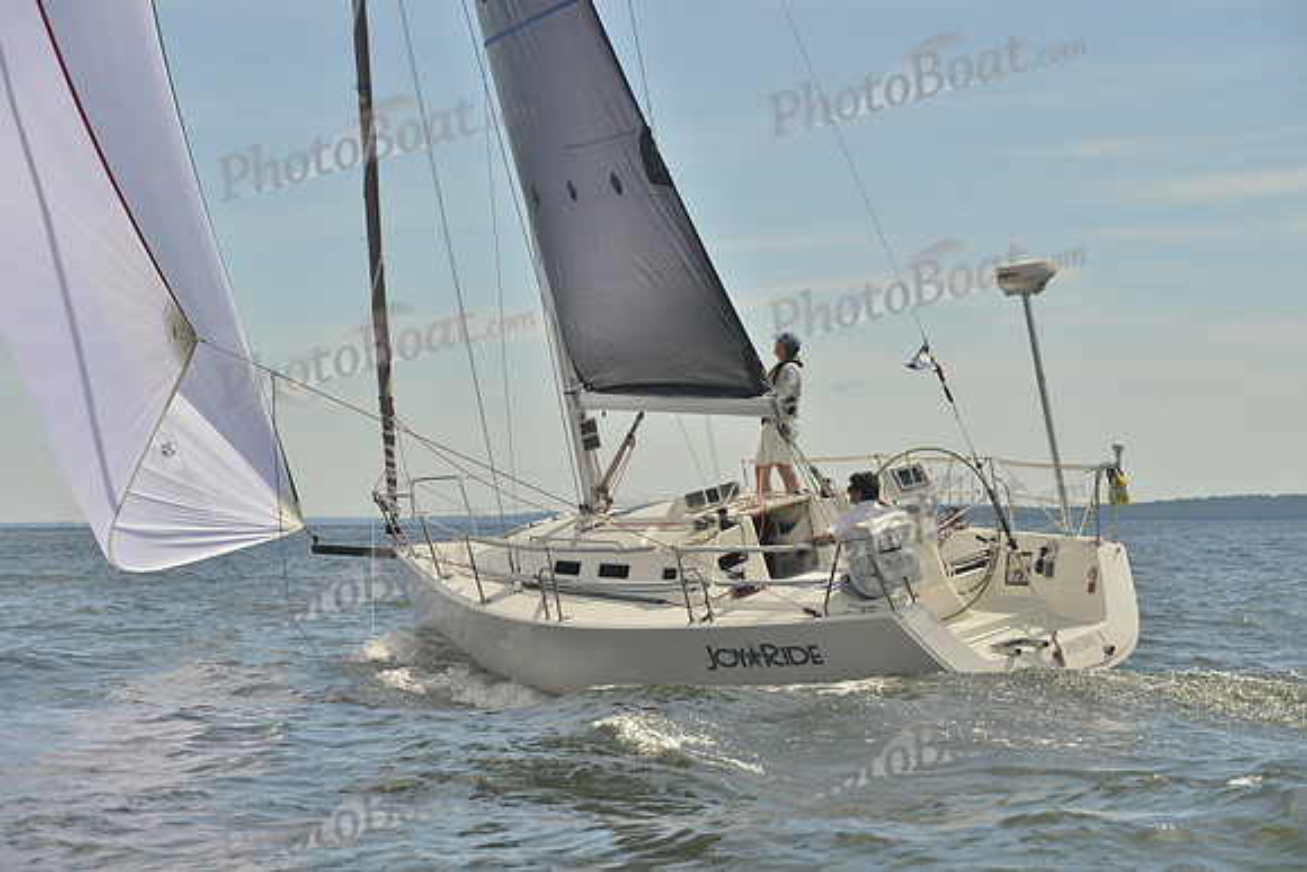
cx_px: 654
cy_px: 436
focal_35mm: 102
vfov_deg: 13.4
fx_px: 3704
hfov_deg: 20.0
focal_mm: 102
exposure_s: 1/640
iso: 200
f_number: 7.1
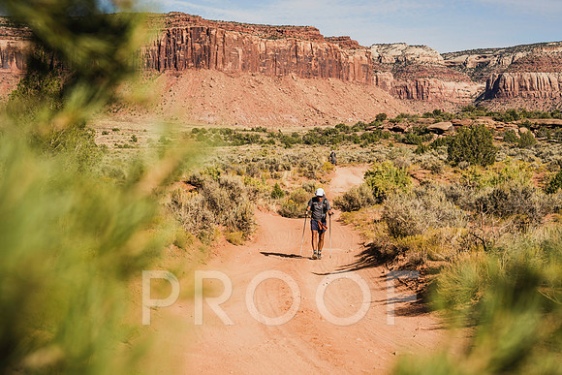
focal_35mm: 75
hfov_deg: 26.9
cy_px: 189
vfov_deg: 18.1
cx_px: 295
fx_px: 1175
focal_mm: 70
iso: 100
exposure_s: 1/800
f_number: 5.6
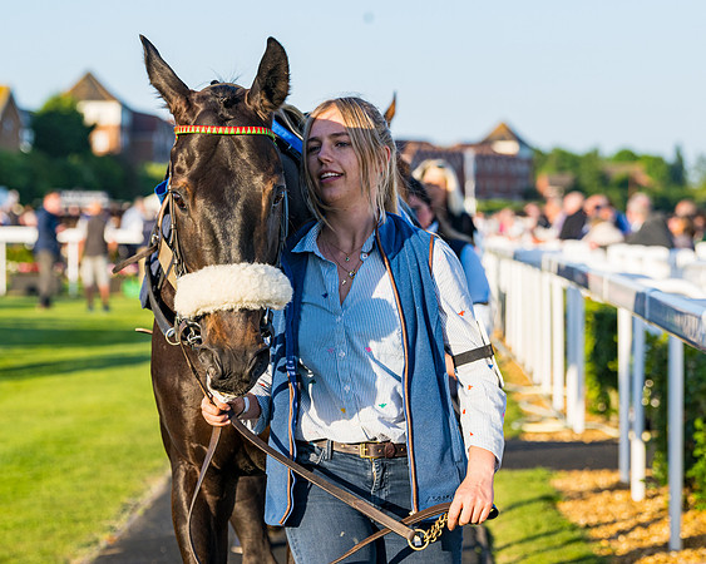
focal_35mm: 148
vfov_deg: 10.4
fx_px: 3097
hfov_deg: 13.0
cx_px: 311
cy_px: 319
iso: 200
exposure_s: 1/800
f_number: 5
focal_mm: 105
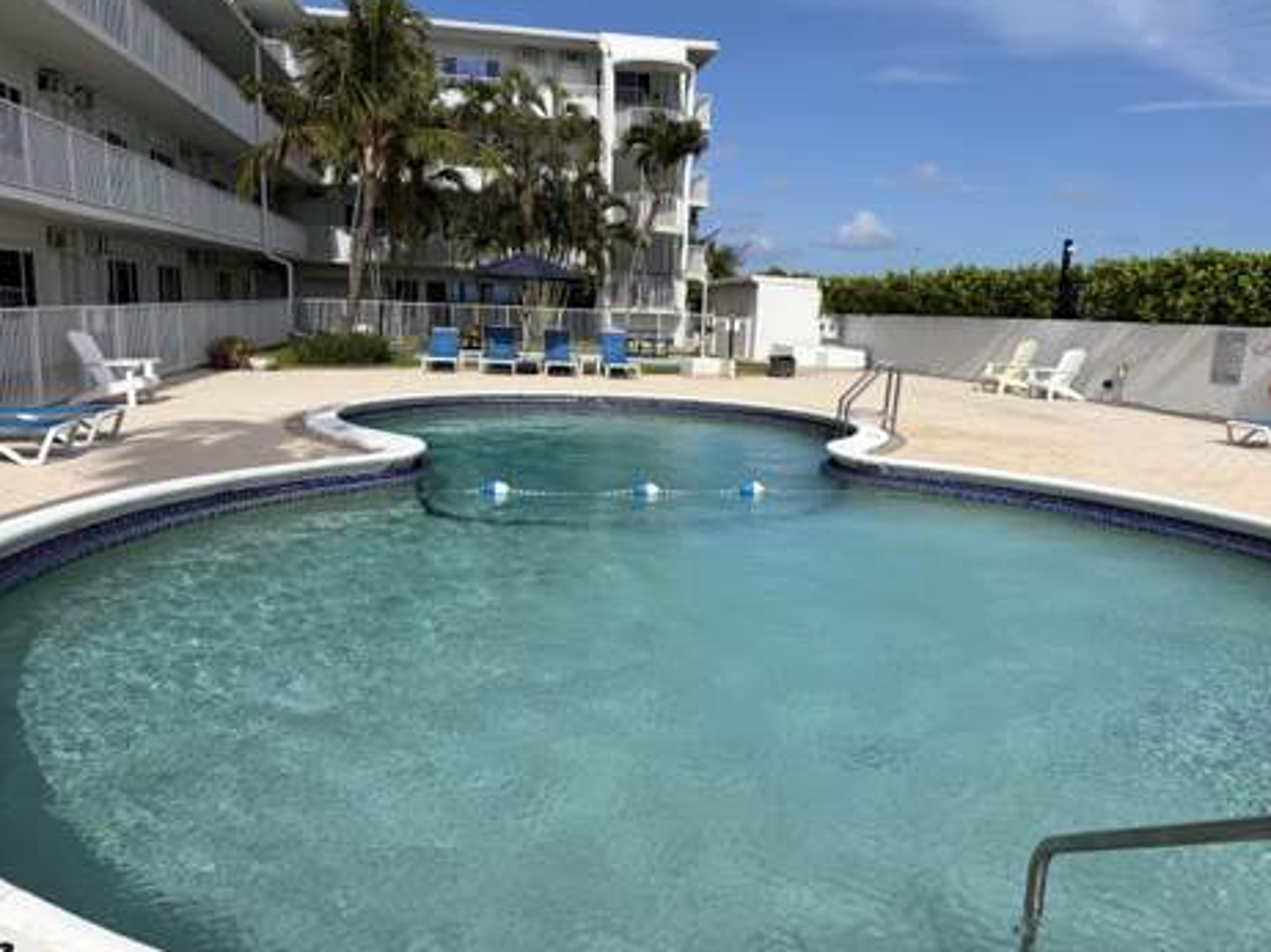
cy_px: 477
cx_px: 655
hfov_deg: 65.3
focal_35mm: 27
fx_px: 991
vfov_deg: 51.3
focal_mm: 5.96
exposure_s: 1/5348
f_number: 1.6
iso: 50
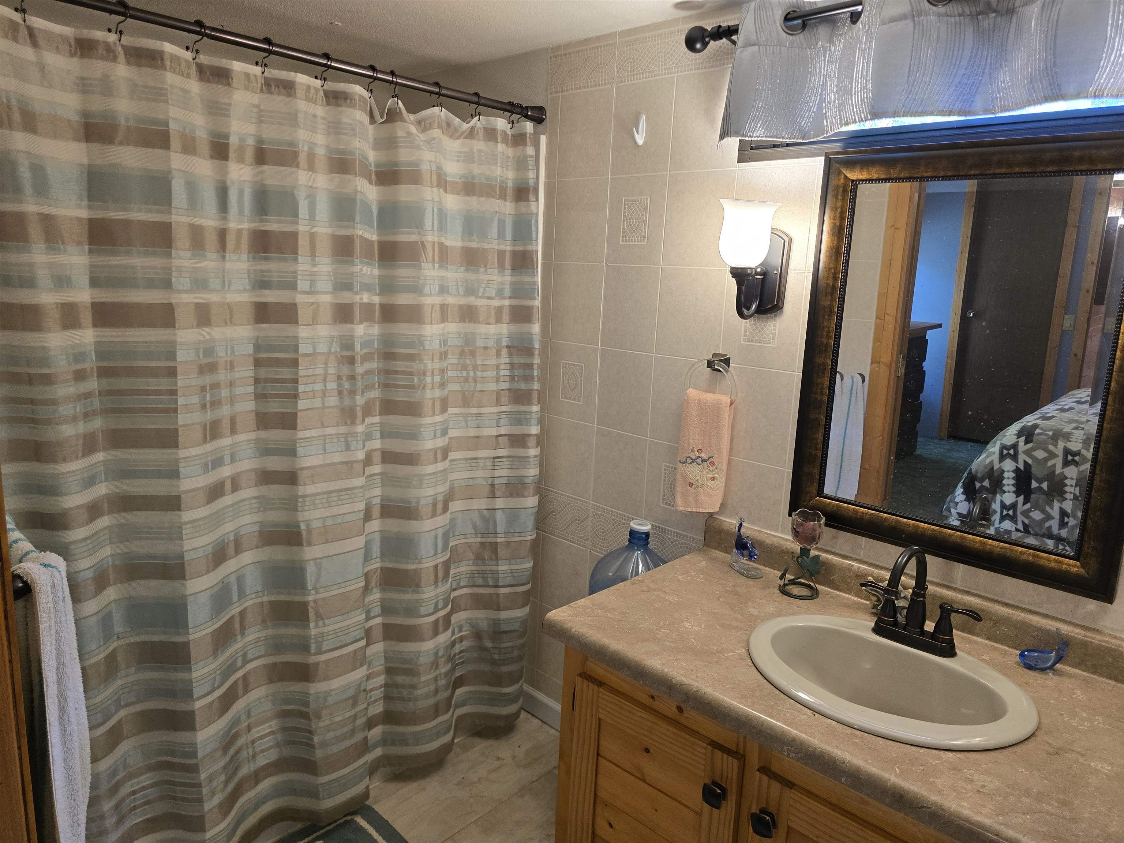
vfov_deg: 58.9
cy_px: 422
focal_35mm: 23
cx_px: 562
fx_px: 747
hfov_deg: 73.9
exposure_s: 1/120
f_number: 1.7
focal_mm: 6.3
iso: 250
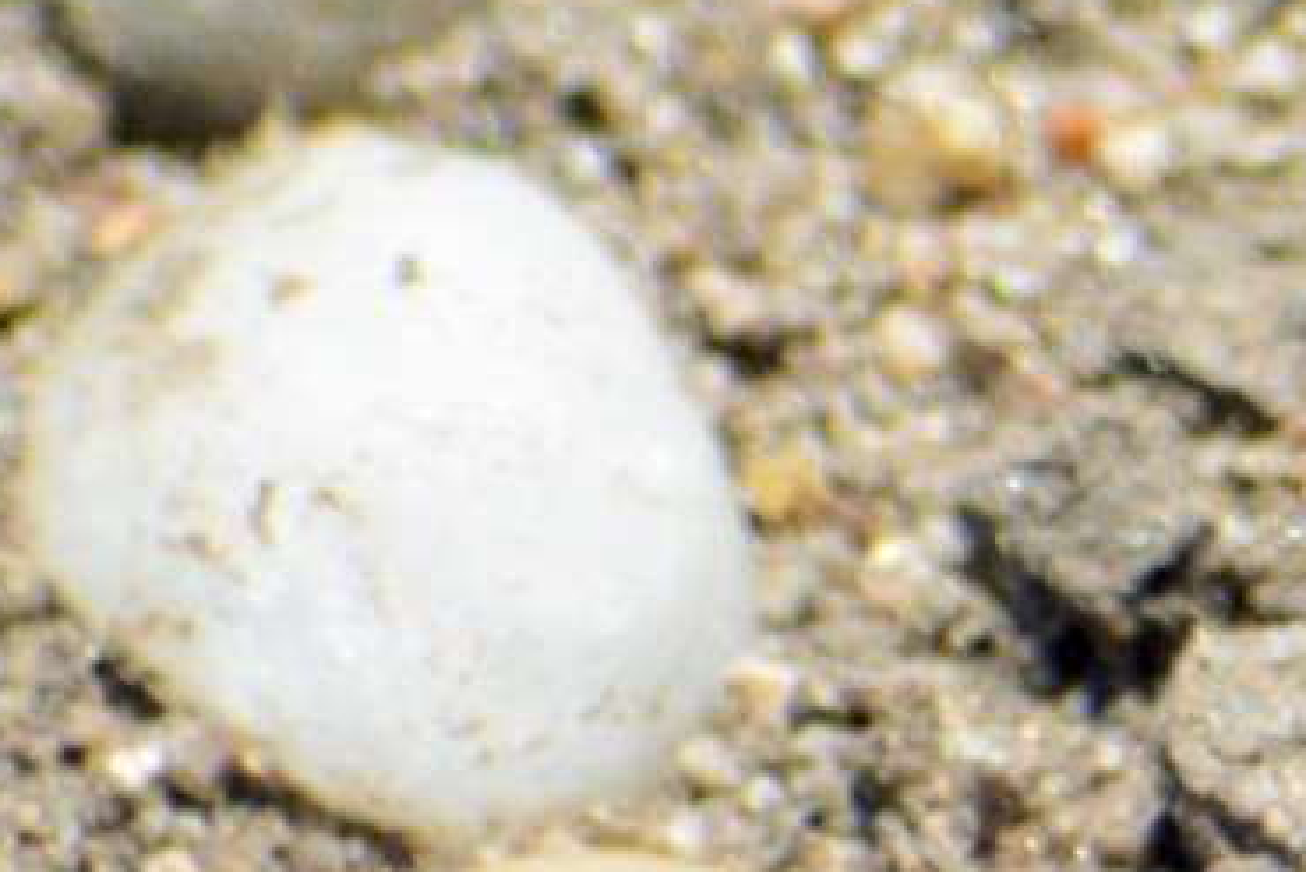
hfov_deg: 1.8
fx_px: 42350
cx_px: 1673
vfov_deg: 1.2
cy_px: 770
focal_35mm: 1167
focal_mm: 300
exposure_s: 1/200
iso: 100
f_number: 8
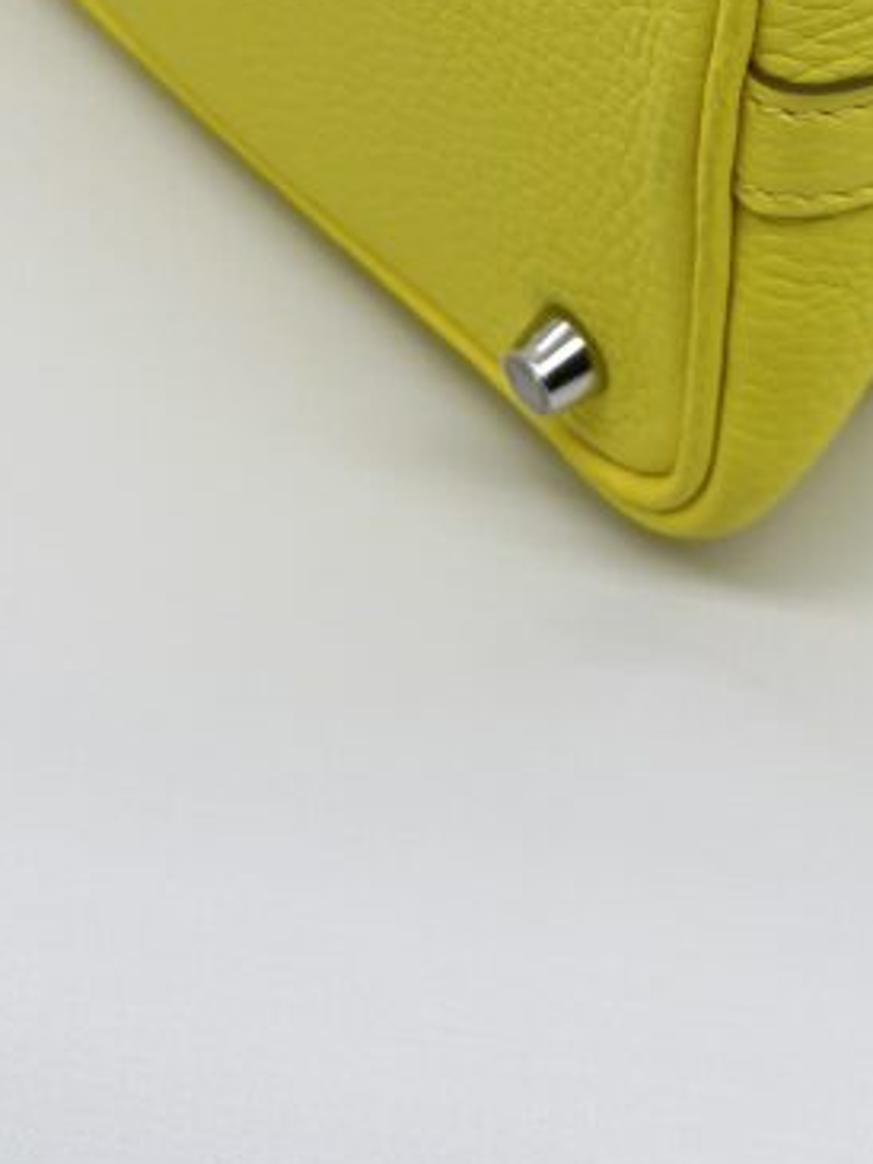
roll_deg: -1.8
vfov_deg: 22.9
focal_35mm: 73
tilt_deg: -35.1
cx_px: 752
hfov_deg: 19.9
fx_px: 2453
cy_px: -453
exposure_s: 1/195
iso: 40
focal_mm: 5.7
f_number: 1.5
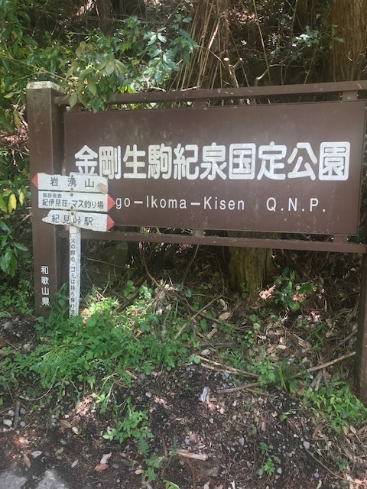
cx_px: 184
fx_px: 396
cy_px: 244
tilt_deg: -3.9
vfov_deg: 63.4
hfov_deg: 49.7
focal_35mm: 28
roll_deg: -1.1
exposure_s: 1/40
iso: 25
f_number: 1.8
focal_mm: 3.99
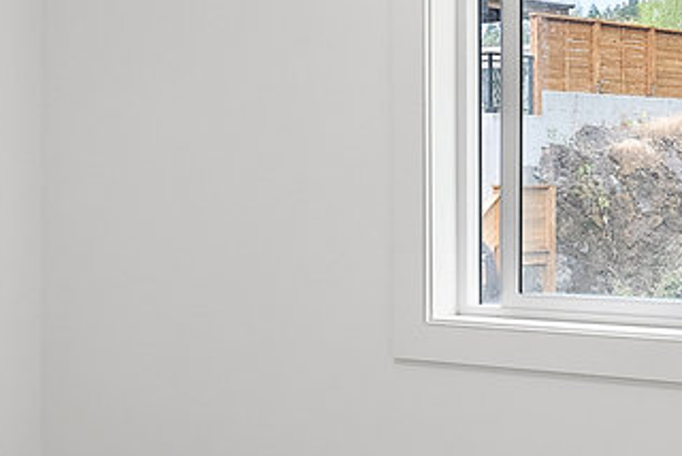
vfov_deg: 17.1
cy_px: 182
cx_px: 53
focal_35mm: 80
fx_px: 1517
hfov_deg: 24.5
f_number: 6.3
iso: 320
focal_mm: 16
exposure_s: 1/5
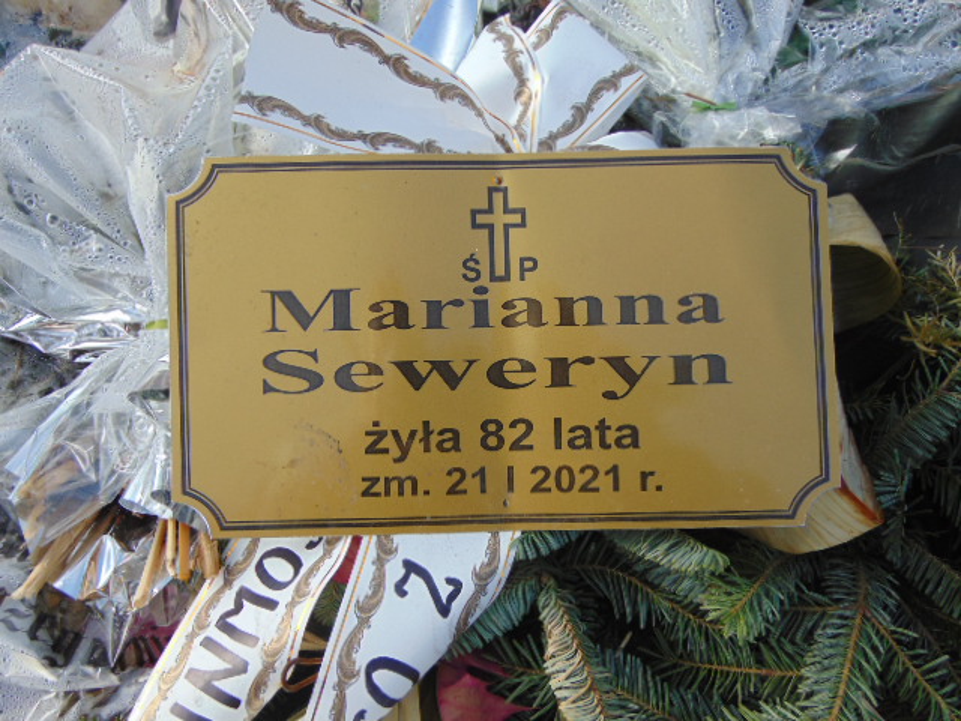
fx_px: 972
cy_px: 360
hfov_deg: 52.6
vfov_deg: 40.7
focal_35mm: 35
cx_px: 480
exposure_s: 1/500
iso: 80
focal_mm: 6.3
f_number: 3.2
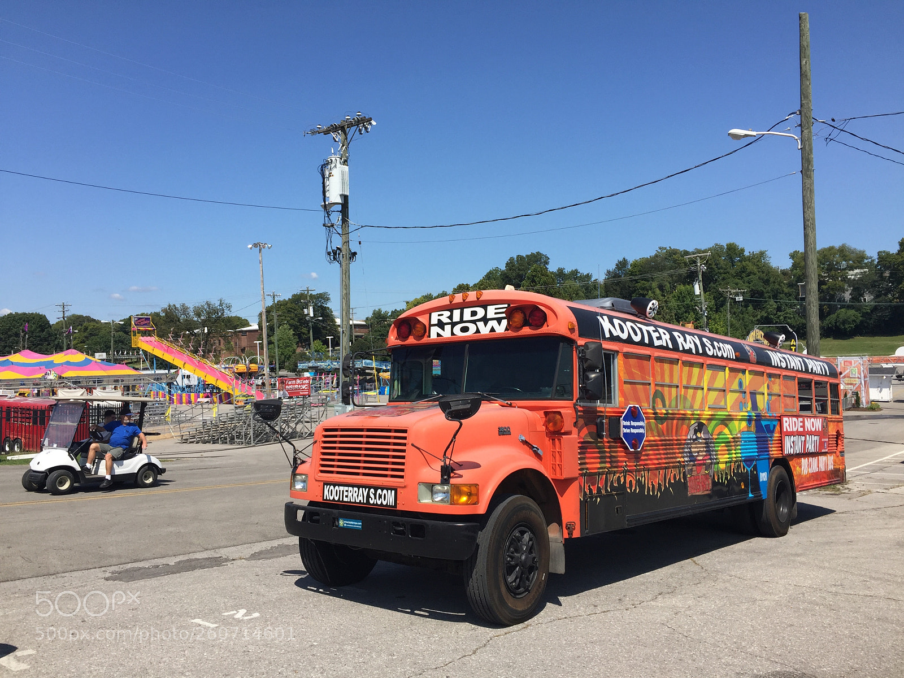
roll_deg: +1.9
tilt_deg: +1.3
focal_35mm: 29
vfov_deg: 48.2
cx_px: 452
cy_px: 339
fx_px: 757
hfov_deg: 61.7
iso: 32
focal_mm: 4.15
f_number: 2.2
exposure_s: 1/2083
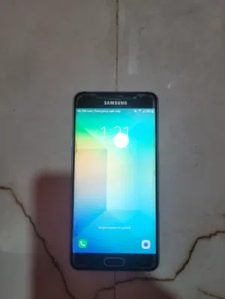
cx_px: 112
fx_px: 225
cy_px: 150
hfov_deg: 53.1
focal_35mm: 26
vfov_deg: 67.3
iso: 125
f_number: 1.8
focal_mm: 5.4
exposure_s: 1/100
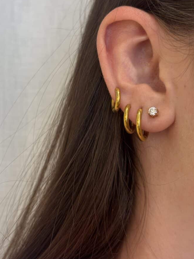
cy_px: 120
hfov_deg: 24.0
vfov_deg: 31.7
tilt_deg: +6.1
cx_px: 98
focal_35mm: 61
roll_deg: +2.1
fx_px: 456
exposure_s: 1/50
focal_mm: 5.96
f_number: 1.6
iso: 64
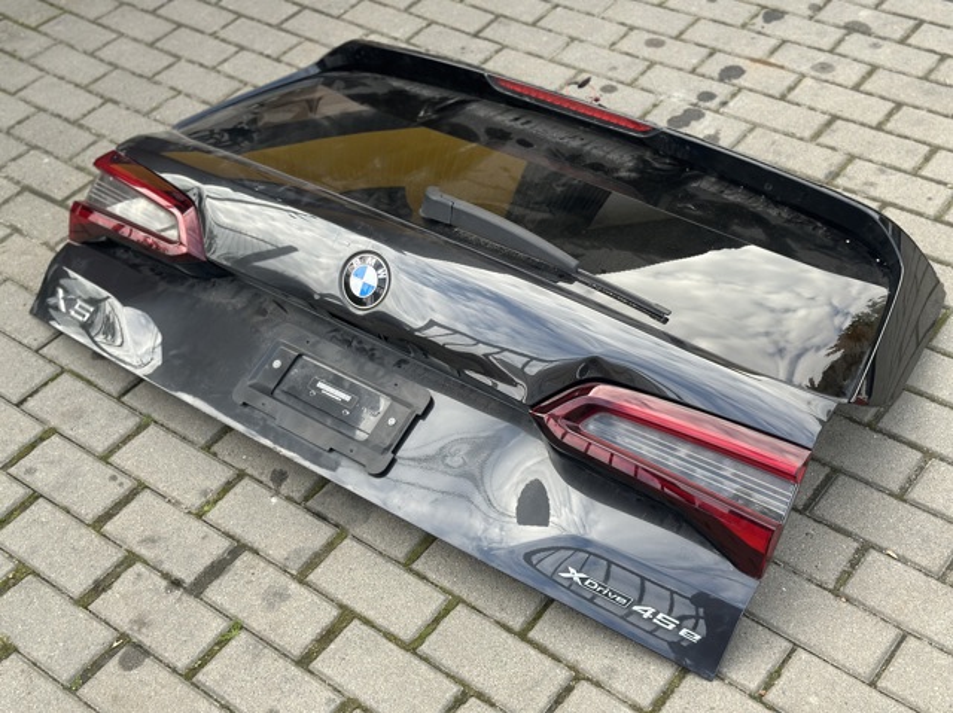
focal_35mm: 48
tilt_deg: -43.2
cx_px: 476
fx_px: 1320
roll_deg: +8.6
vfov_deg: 30.2
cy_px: 356
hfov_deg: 39.7
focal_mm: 6.86
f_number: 1.78
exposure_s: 1/511
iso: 80
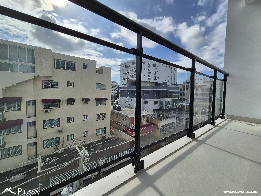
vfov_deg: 89.9
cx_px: 130
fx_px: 98
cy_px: 98
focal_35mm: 13
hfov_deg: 106.2
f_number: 2.2
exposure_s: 1/5904
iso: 50
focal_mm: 2.2
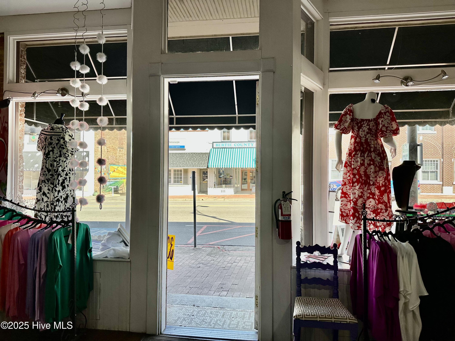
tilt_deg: +0.4
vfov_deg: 56.8
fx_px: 315
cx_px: 228
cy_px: 170
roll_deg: -0.2
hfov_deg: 71.6
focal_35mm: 24
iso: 80
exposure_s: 1/564
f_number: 1.78
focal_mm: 6.86
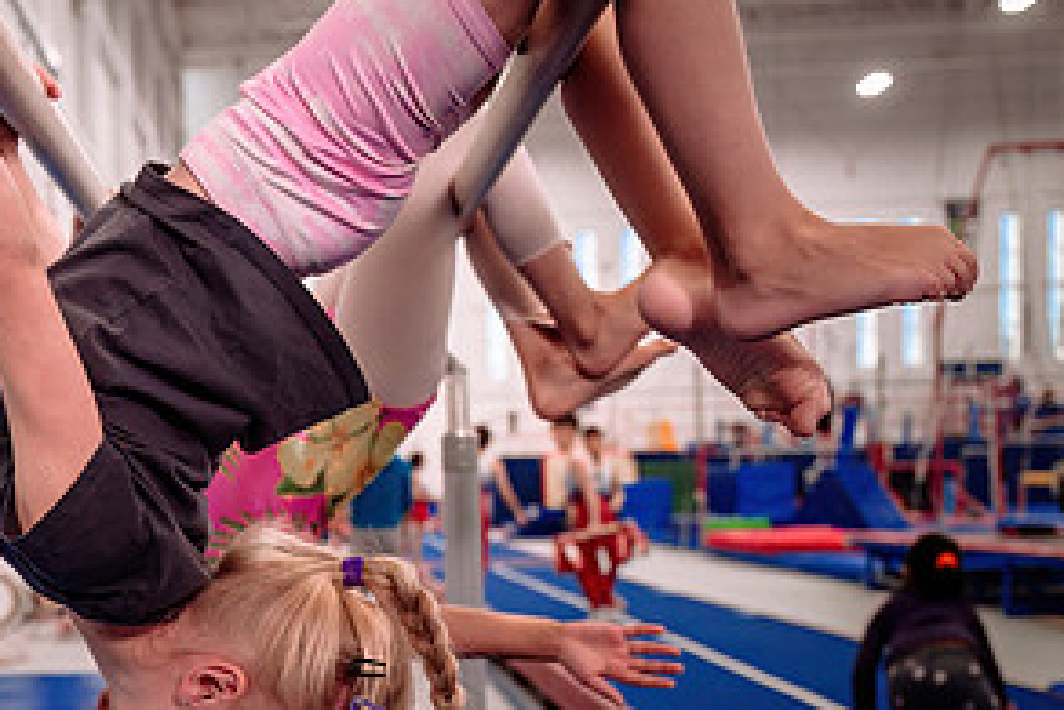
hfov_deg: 36.1
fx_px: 1567
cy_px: 575
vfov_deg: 25.1
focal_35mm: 53
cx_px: 197
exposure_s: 1/400
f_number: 2.8
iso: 1600
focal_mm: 24
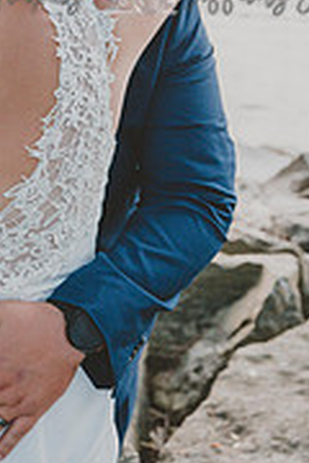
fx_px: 772
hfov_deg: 21.7
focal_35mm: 60
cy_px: 90
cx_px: -6
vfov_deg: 32.5
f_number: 2.8
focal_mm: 24
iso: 560
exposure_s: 1/125
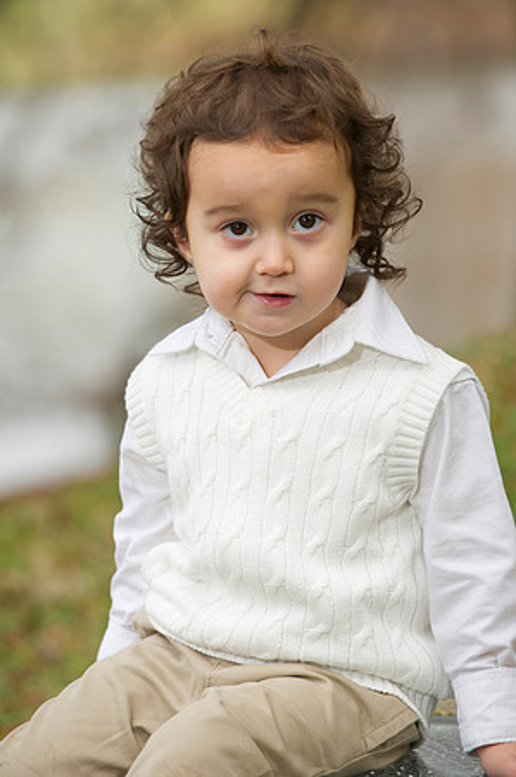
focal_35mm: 200
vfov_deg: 10.3
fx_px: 4310
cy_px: 388
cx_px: 258
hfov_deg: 6.9
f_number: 5
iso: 200
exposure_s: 1/250
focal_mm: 200
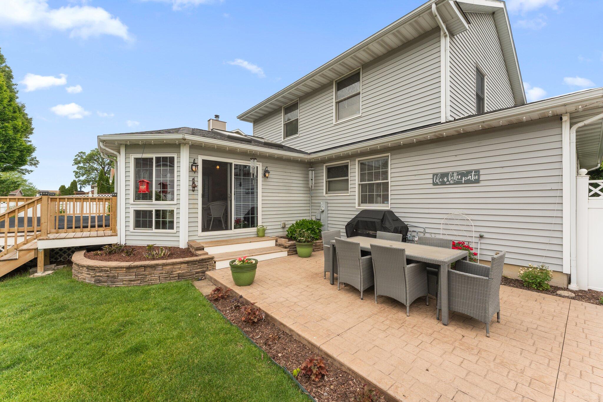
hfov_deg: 104.3
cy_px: 201
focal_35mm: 14
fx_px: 234
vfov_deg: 81.2
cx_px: 302
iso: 400
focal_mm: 14
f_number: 8
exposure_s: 1/800
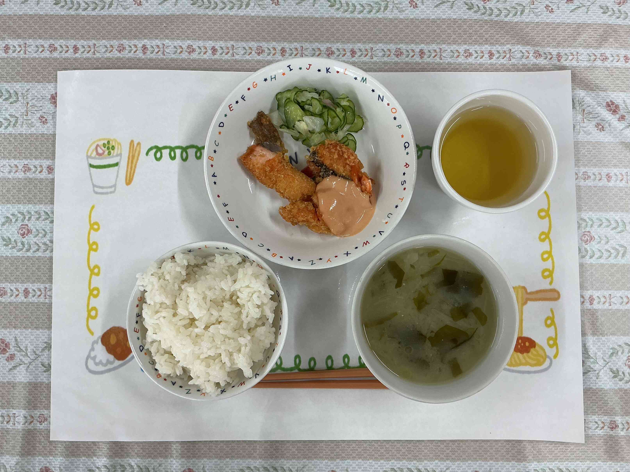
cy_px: 236
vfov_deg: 48.2
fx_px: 528
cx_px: 315
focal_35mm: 29
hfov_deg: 61.7
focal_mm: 3
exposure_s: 1/120
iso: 50
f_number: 1.8
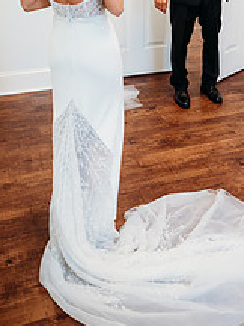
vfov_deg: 36.6
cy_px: 18
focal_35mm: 48
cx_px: 194
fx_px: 451
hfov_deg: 29.6
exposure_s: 1/160
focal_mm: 24
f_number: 2.5
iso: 320
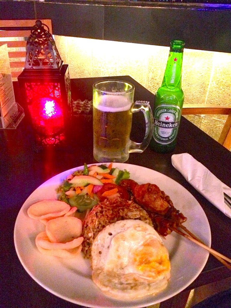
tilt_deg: -30.7
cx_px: 116
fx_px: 258
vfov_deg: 61.7
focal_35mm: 29
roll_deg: -0.2
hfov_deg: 48.2
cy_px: 154
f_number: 2.2
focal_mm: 4.15
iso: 800
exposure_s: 1/17
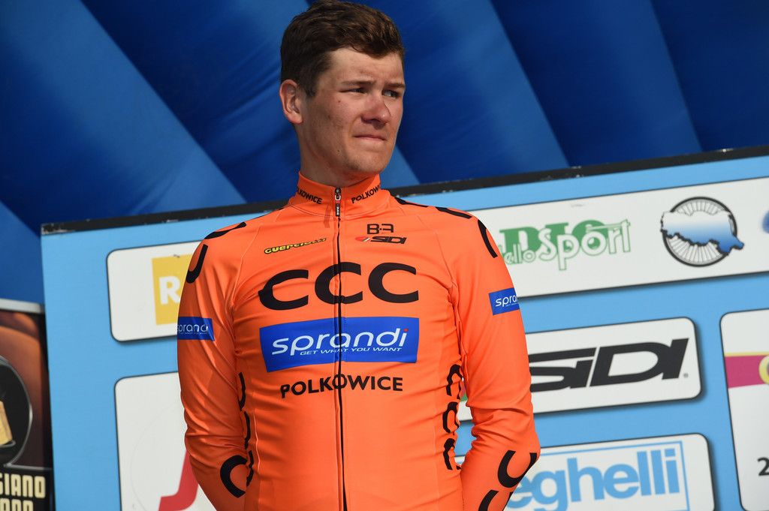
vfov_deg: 7.2
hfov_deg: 10.8
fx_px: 4055
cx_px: 384
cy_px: 256
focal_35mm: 190
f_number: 11
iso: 200
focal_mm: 190
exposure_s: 1/250
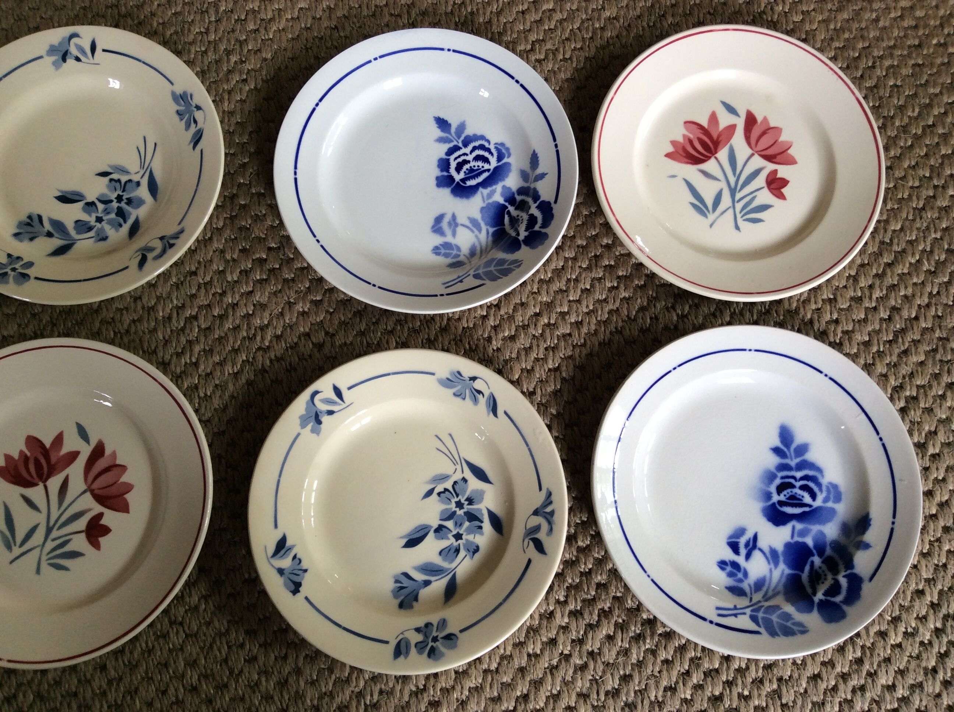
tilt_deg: -77.8
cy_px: 356
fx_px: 881
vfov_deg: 44.1
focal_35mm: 32
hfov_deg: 56.9
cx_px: 477
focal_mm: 3.3
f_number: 2.4
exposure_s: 1/33
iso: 40
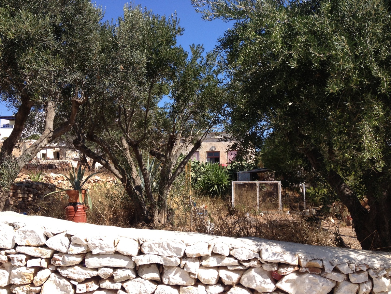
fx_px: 395
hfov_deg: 52.6
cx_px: 196
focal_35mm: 35
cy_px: 147
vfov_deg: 40.7
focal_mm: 4.28
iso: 50
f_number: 2.4
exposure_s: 1/1126
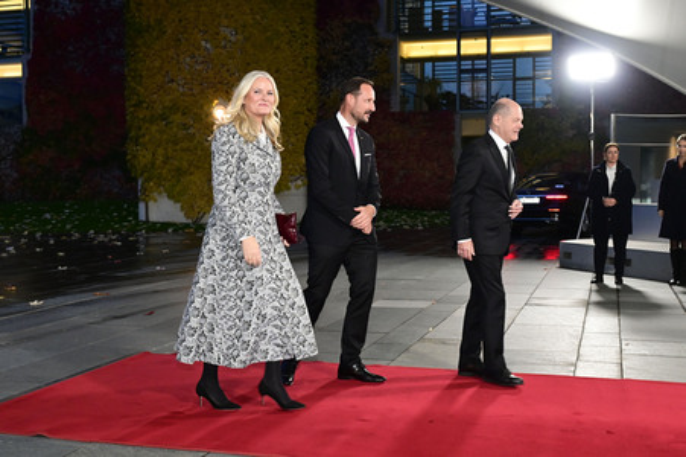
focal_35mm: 37
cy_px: 228
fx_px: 705
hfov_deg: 51.9
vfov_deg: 35.9
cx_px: 343
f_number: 5
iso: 5000
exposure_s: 1/200
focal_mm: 37
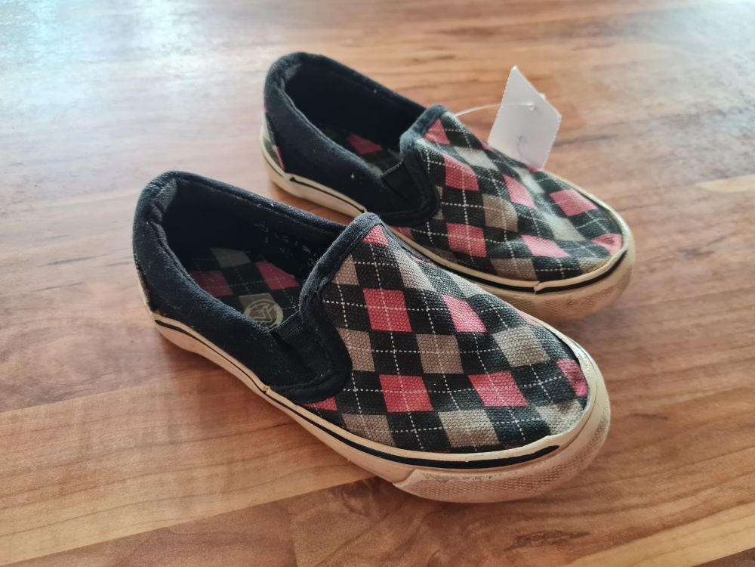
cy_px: 284
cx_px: 378
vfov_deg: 53.1
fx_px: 567
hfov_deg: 67.3
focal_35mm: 26
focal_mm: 5.4
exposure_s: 1/50
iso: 320
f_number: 1.8
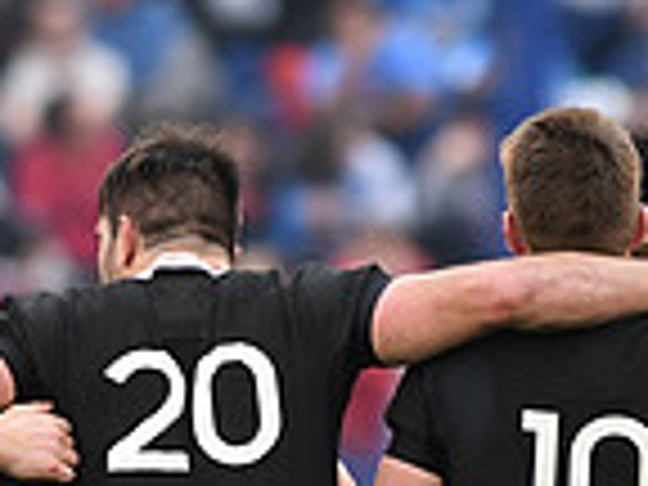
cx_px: 338
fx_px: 32535
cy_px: 770
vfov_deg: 0.9
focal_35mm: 1738
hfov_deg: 1.1
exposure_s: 1/1000
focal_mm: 300
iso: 1000
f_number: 2.8
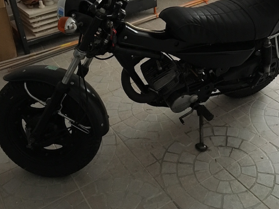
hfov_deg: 43.7
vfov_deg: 33.2
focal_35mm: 43
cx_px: 164
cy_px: 66
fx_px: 347
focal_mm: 4.15
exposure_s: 1/17
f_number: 2.2
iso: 250
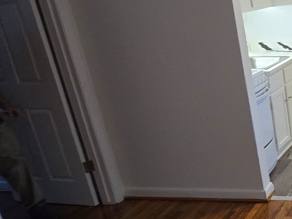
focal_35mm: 46
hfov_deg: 31.6
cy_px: 120
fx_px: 388
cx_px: 381
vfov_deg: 31.5
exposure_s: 1/60
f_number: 2.2
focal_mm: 2.2
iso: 250
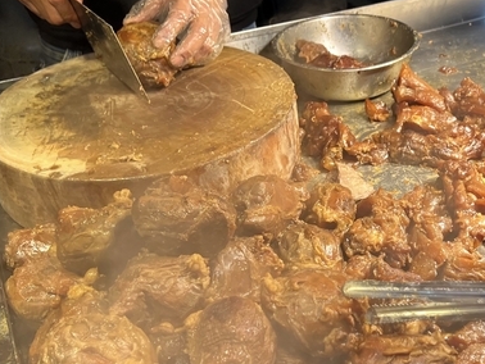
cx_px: 389
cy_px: 209
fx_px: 771
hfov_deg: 33.9
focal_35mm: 55
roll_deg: +2.8
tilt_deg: -35.8
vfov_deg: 26.6
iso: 64
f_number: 1.5
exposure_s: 1/120
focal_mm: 5.7
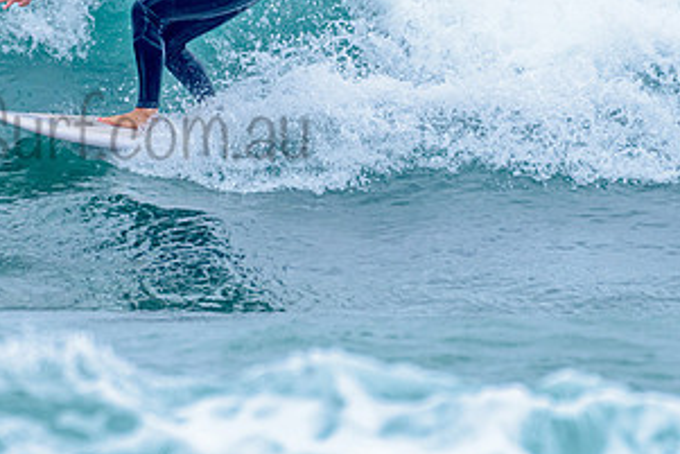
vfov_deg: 1.1
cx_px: 212
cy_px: 16
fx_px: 22865
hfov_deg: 1.7
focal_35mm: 1210
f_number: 5.6
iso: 720
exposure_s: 1/2000
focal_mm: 500
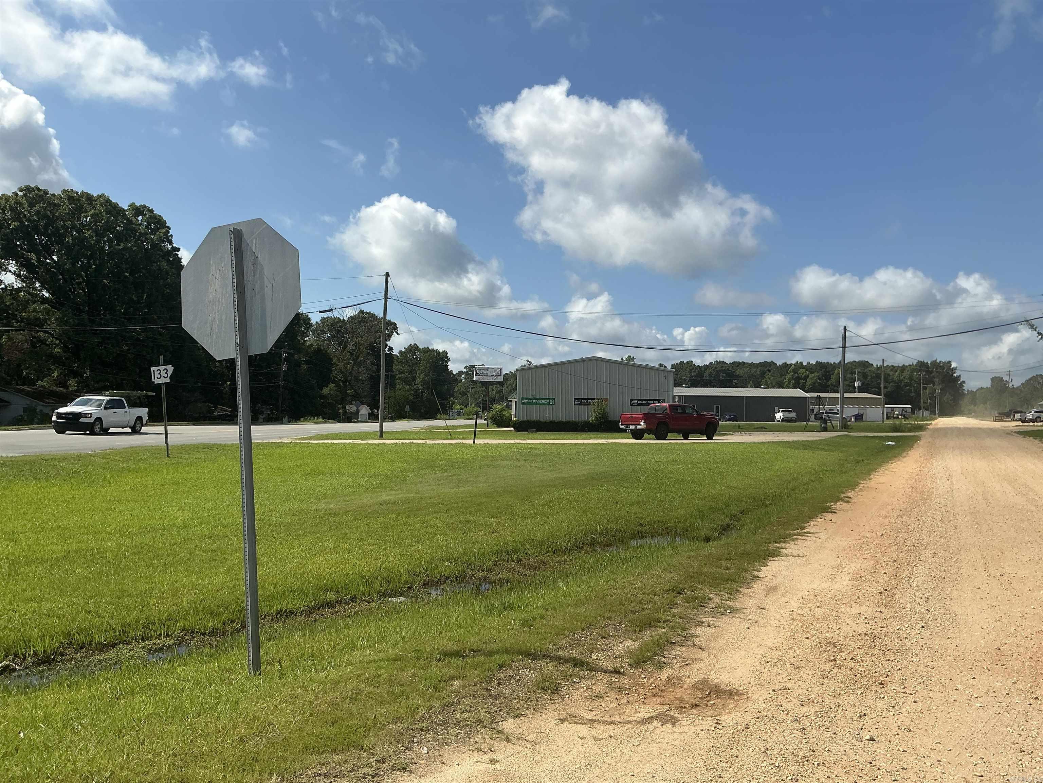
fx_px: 844
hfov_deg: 63.4
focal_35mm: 28
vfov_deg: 49.7
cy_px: 392
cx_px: 522
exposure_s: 1/2801
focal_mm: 3
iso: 25
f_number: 1.8
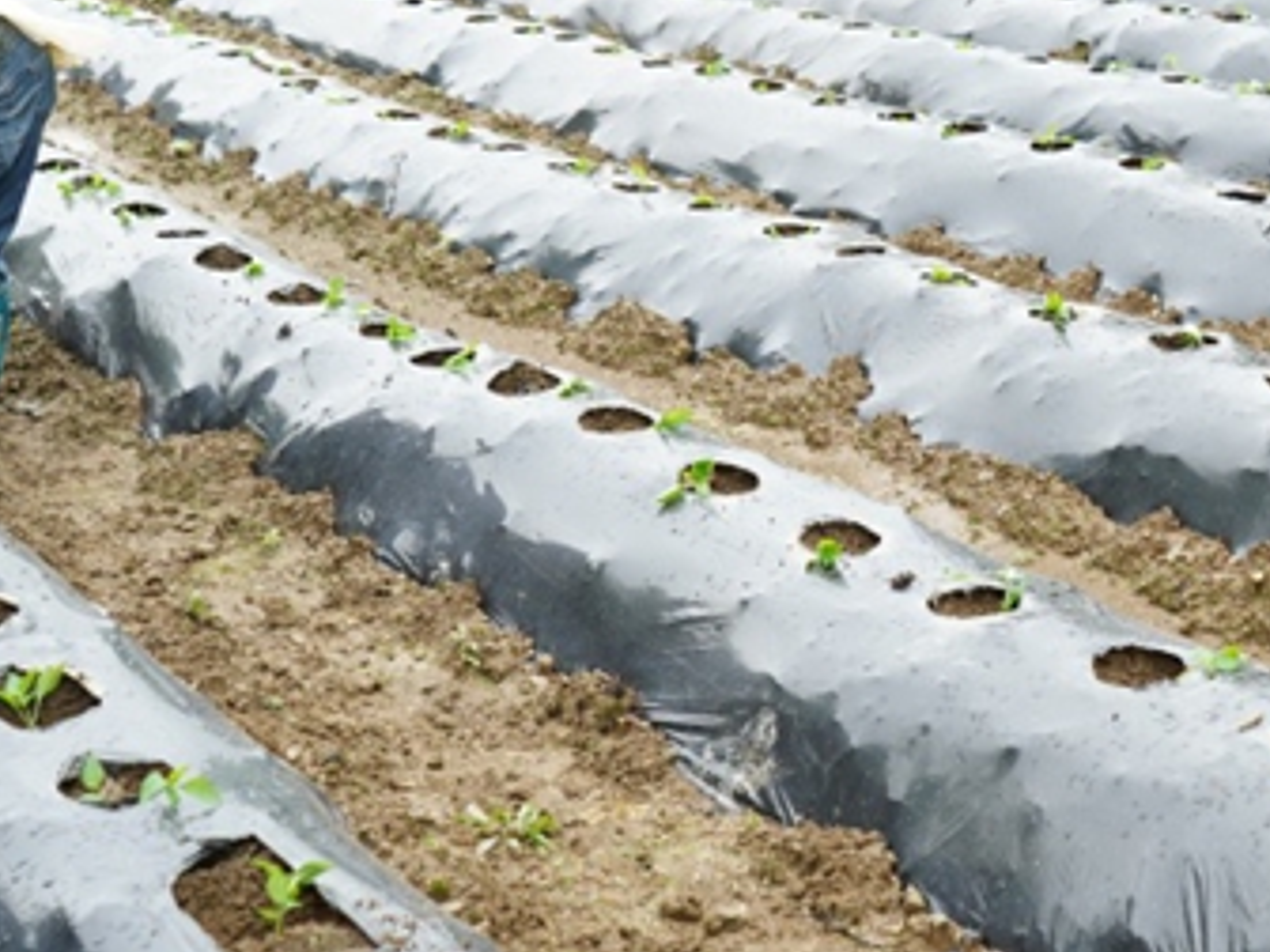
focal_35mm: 64
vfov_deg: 22.7
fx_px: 2348
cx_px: 1002
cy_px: 244
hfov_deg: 29.6
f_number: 5.6
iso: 400
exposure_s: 1/250
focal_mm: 28
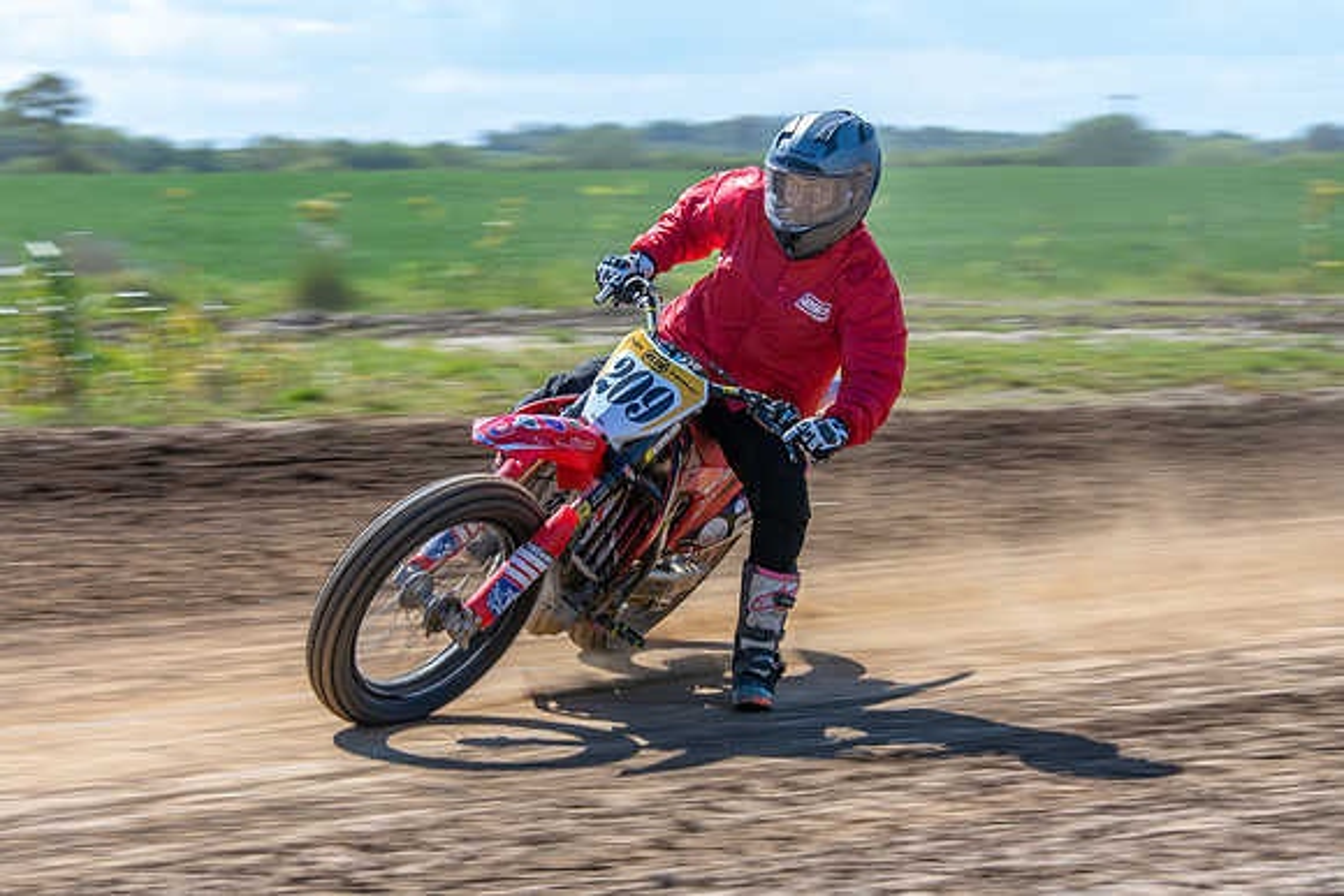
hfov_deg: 13.7
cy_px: 448
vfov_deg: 9.2
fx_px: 5601
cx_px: 672
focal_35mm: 150
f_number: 8
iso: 200
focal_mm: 100
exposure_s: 1/160
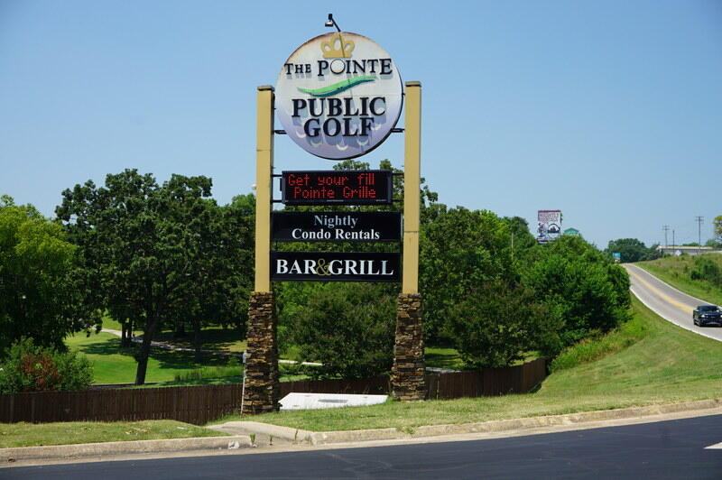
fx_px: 872
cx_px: 361
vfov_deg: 30.8
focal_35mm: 44
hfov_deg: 45.0
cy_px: 240
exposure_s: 1/100
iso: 100
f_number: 9
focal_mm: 29
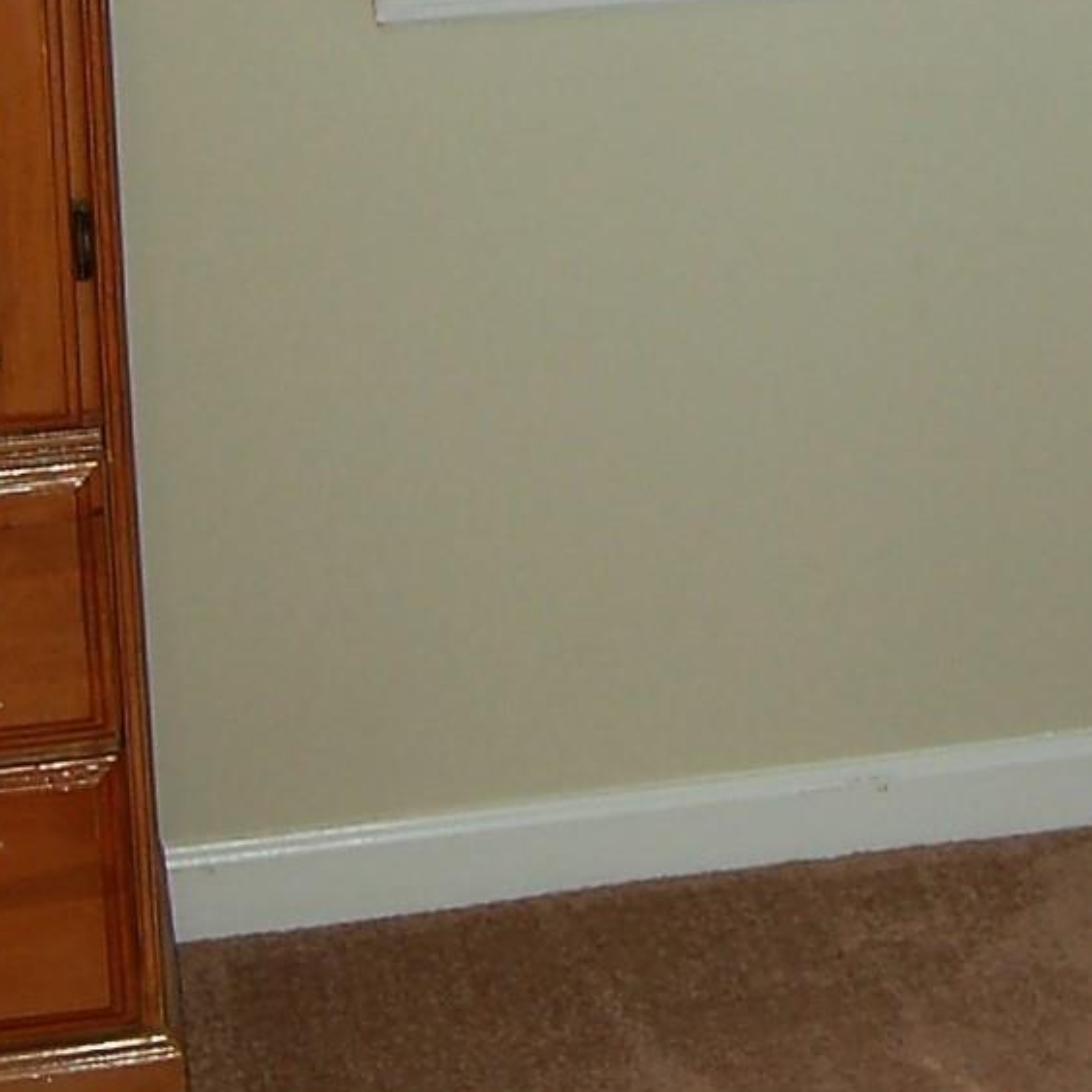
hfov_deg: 7.5
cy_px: -231
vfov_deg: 7.5
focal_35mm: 232
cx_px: 1439
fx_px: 8280
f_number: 5.6
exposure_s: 1/500
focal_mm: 40
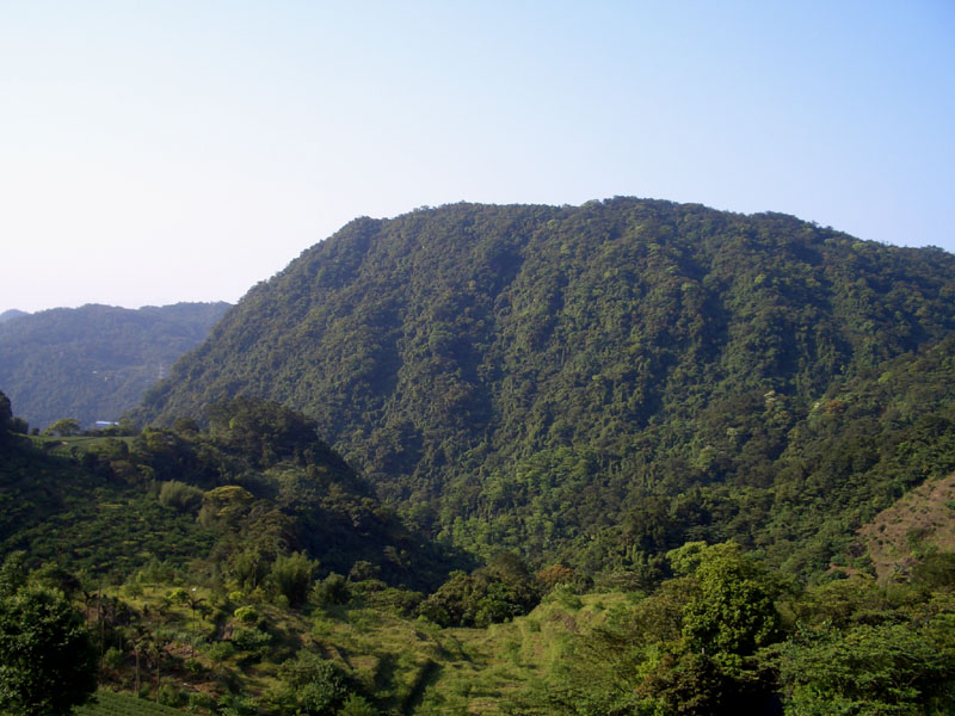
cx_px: 478
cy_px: 358
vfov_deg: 40.7
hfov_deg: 52.6
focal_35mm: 35
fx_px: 966
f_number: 4.3
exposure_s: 1/200
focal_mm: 5.8
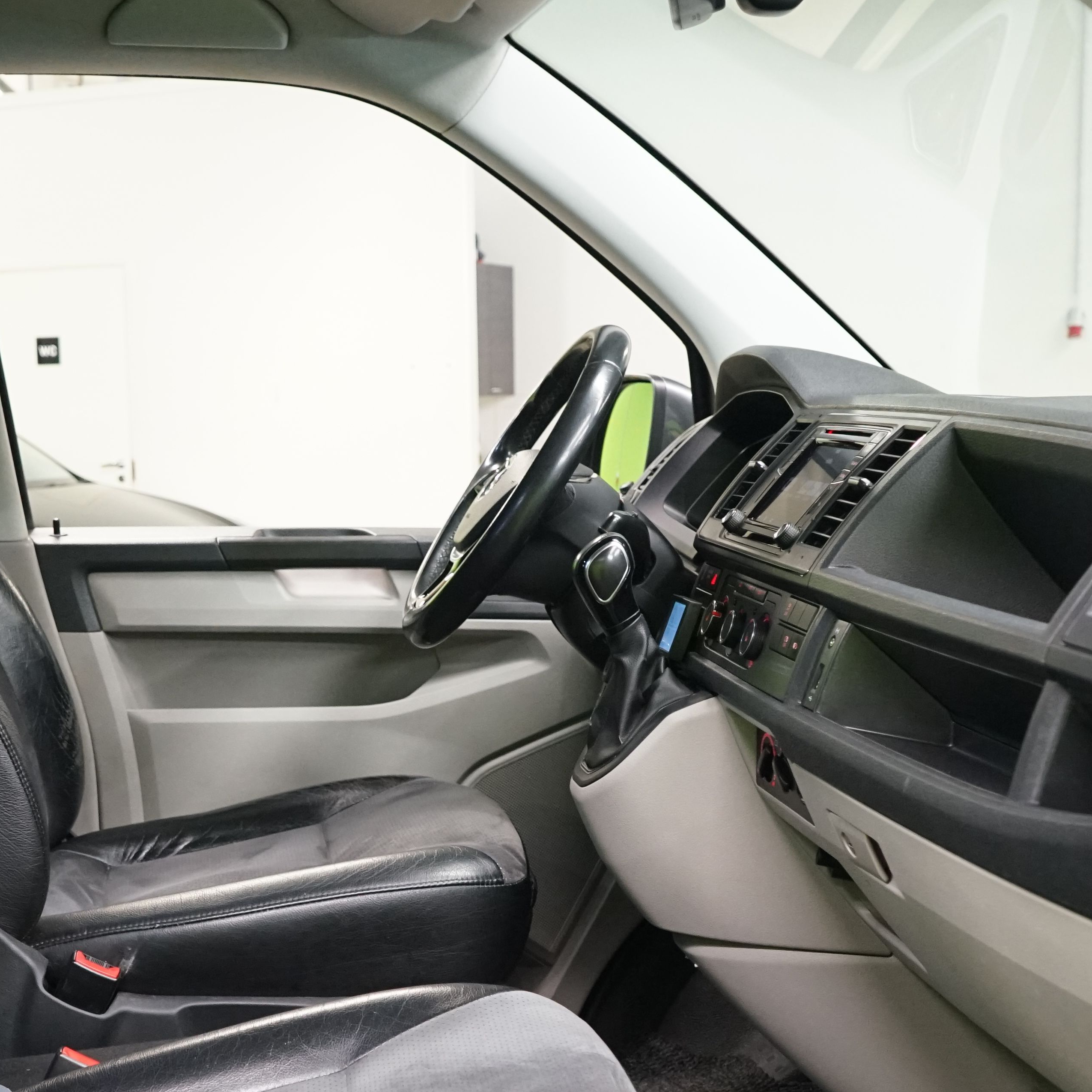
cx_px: 357
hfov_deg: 29.3
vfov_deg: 29.2
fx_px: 2070
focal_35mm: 58
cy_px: 773
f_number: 5
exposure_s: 1/50
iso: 3200
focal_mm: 29
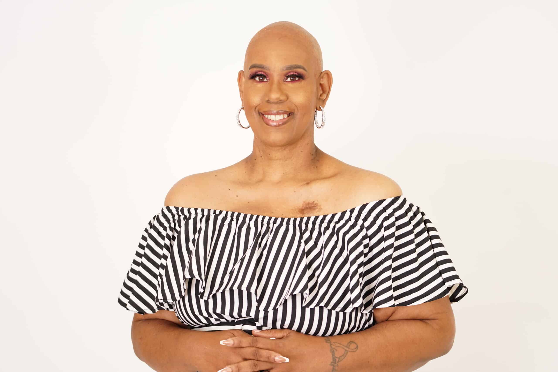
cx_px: 279
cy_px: 186
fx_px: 1519
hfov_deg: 20.8
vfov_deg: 14.0
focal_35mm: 98
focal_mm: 98
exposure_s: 1/60
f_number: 4.5
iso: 320
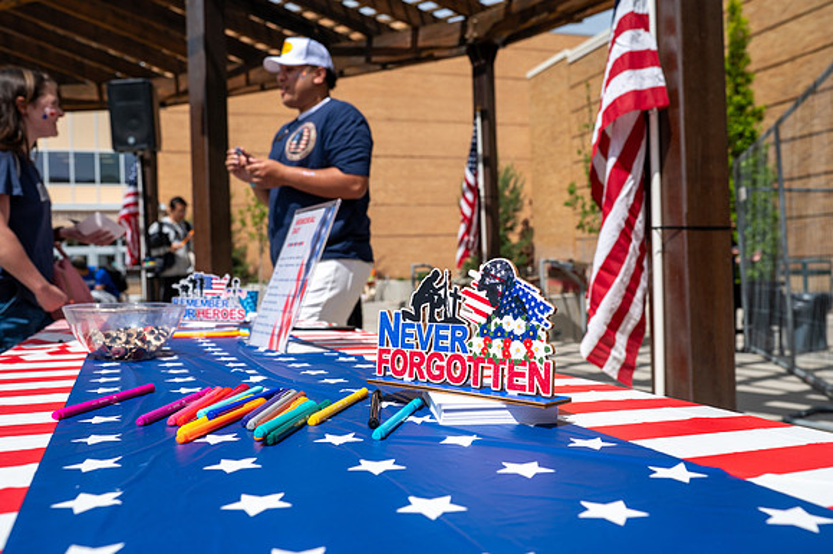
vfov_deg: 42.5
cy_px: 268
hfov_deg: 60.6
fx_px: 712
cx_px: 442
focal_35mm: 31
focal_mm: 29
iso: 200
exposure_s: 1/1250
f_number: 6.3
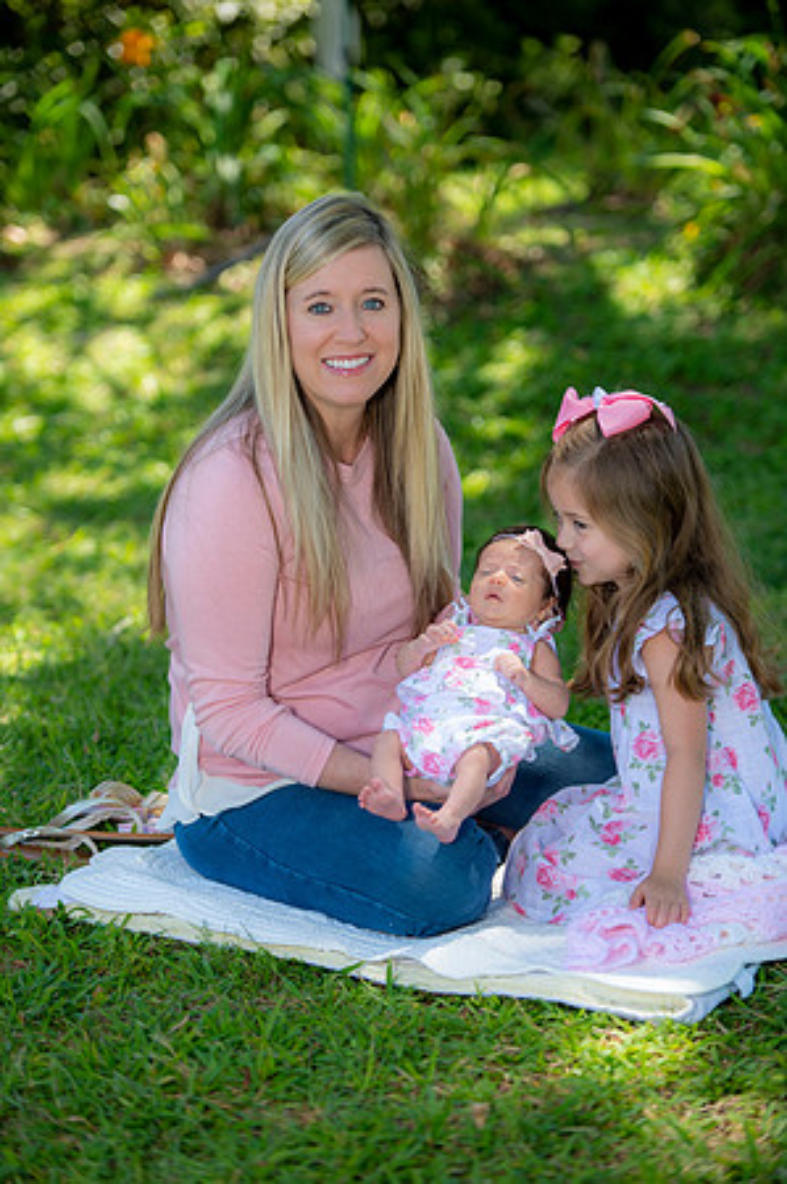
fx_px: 3812
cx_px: 394
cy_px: 592
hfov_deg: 11.8
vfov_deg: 17.7
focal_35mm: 116
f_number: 2.8
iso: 100
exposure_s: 1/250
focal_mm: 116
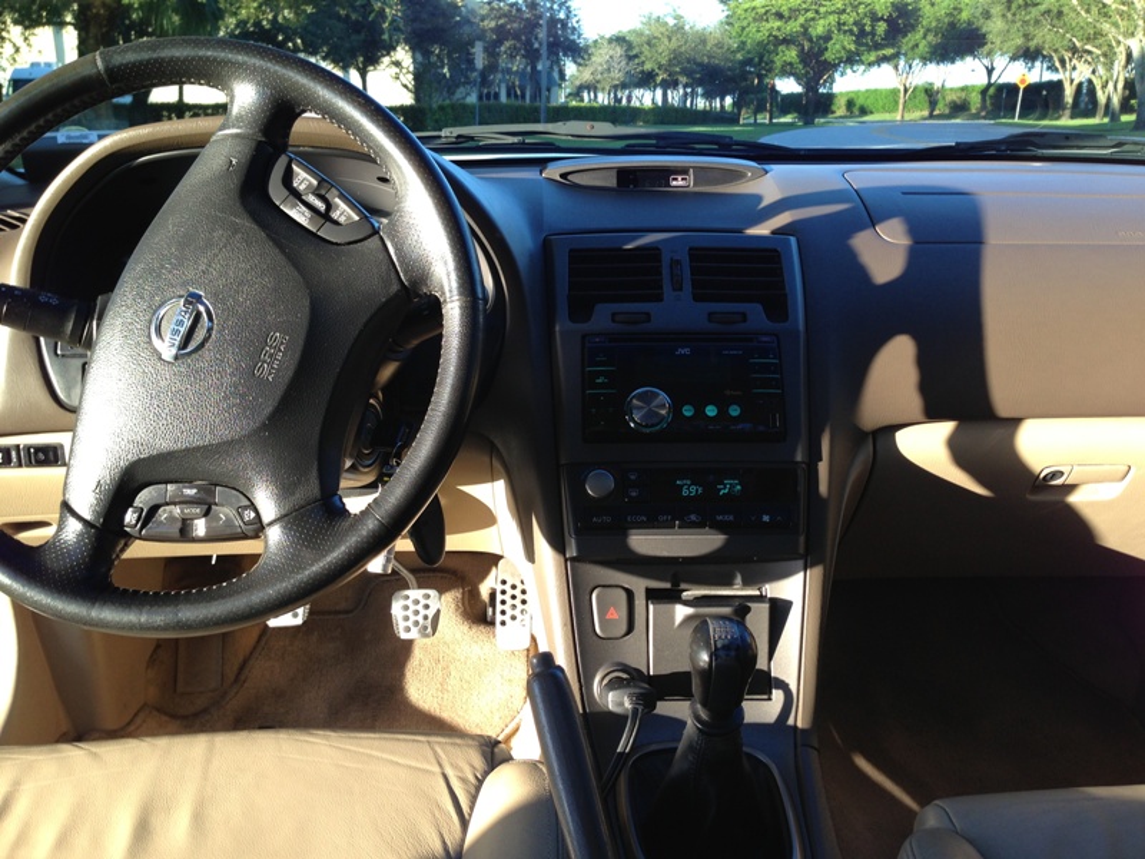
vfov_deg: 42.9
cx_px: 572
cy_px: 430
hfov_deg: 55.4
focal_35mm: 33
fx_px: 1092
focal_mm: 4.13
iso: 50
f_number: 2.4
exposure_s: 1/135
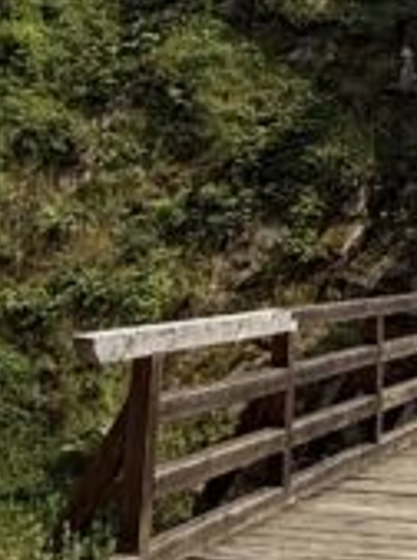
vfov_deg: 21.0
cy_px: -159
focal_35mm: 85
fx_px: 1370
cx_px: 364
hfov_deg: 17.1
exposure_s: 1/3289
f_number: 2.2
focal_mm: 2.22
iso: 50
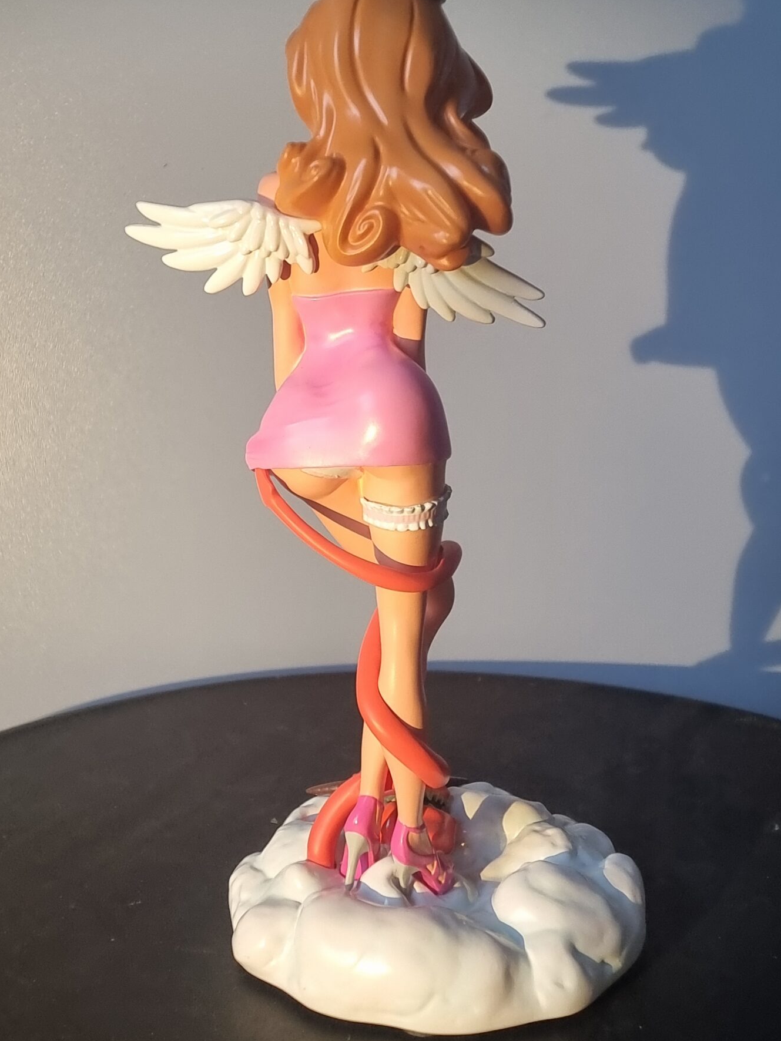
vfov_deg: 67.3
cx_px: 381
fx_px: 782
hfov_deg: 53.1
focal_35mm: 26
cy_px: 511
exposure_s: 1/100
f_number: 1.8
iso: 160
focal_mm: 6.7
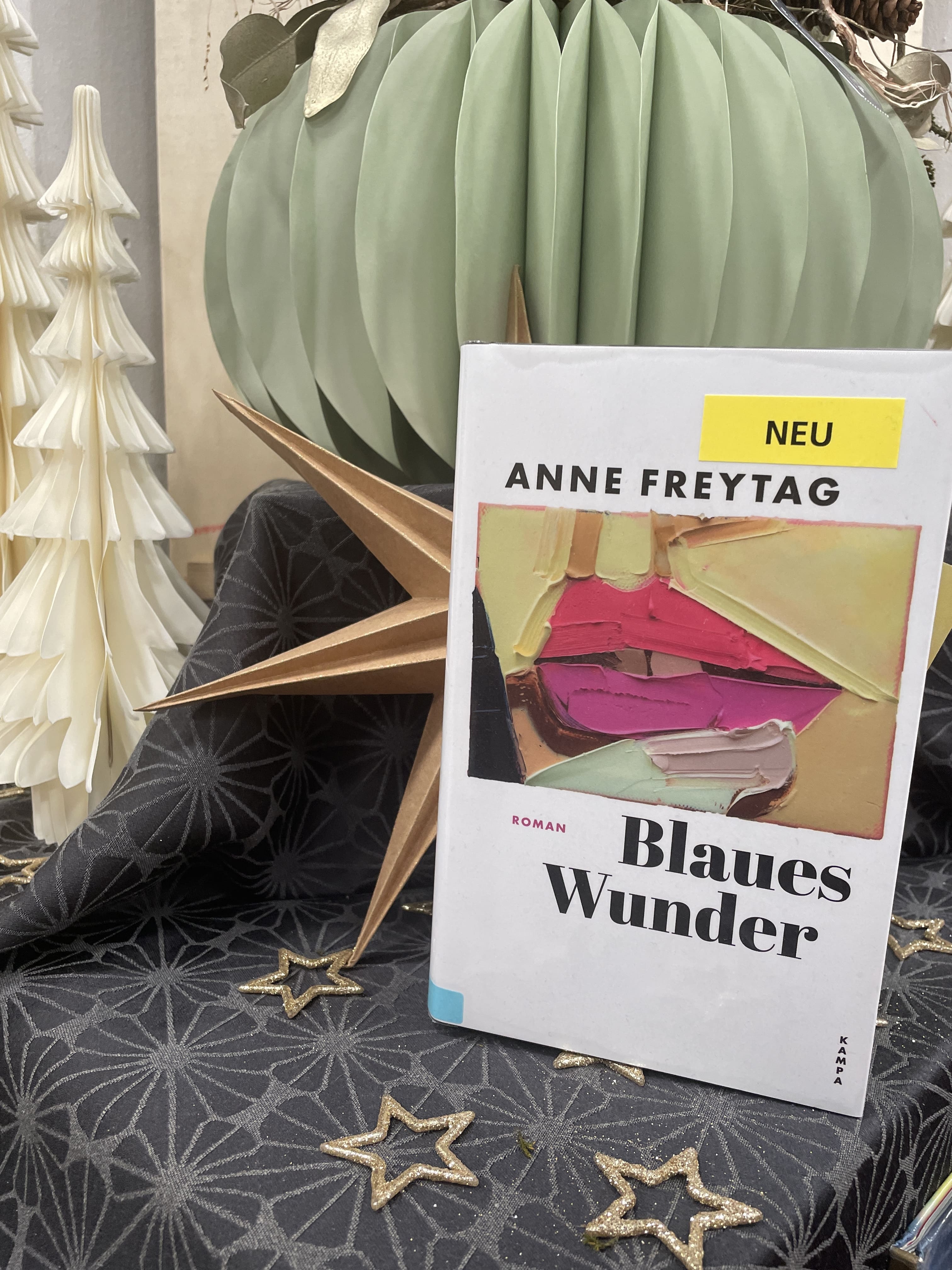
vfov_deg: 67.3
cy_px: 635
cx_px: 476
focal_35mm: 26
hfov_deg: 53.1
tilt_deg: -9.5
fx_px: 953
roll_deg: -0.7
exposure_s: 1/118
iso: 125
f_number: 1.6
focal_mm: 4.2
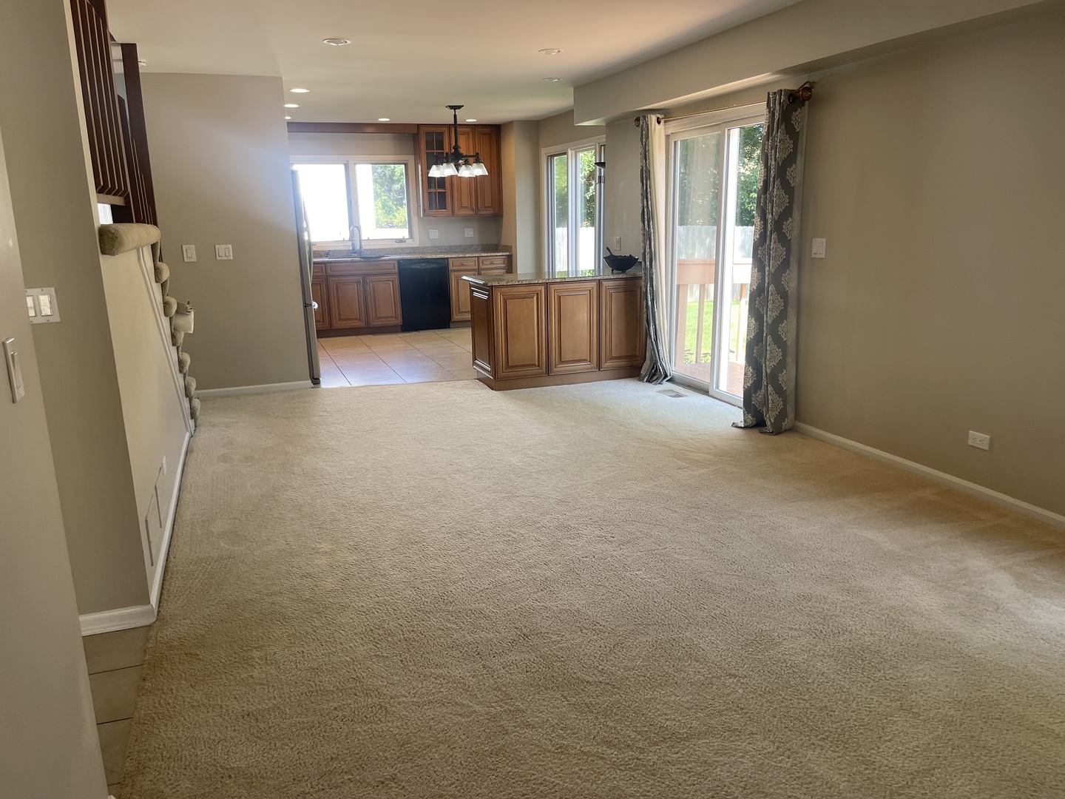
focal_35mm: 25
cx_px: 532
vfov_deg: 54.9
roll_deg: +1.2
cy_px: 400
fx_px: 769
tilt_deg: -14.1
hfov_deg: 69.4
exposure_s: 1/120
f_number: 1.6
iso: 100
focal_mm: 5.1
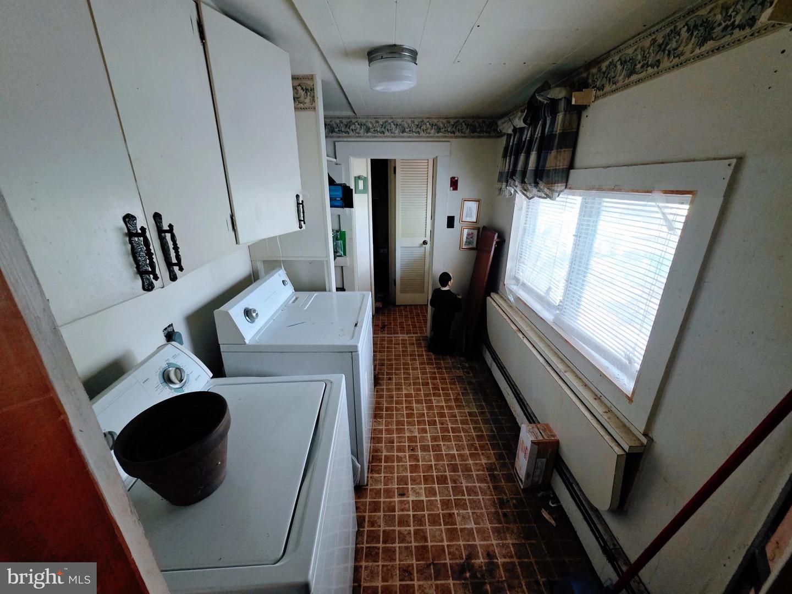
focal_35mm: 13
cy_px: 297
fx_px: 297
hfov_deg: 106.2
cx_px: 396
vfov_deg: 89.9
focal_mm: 2.2
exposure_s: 1/60
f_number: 1.9
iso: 640
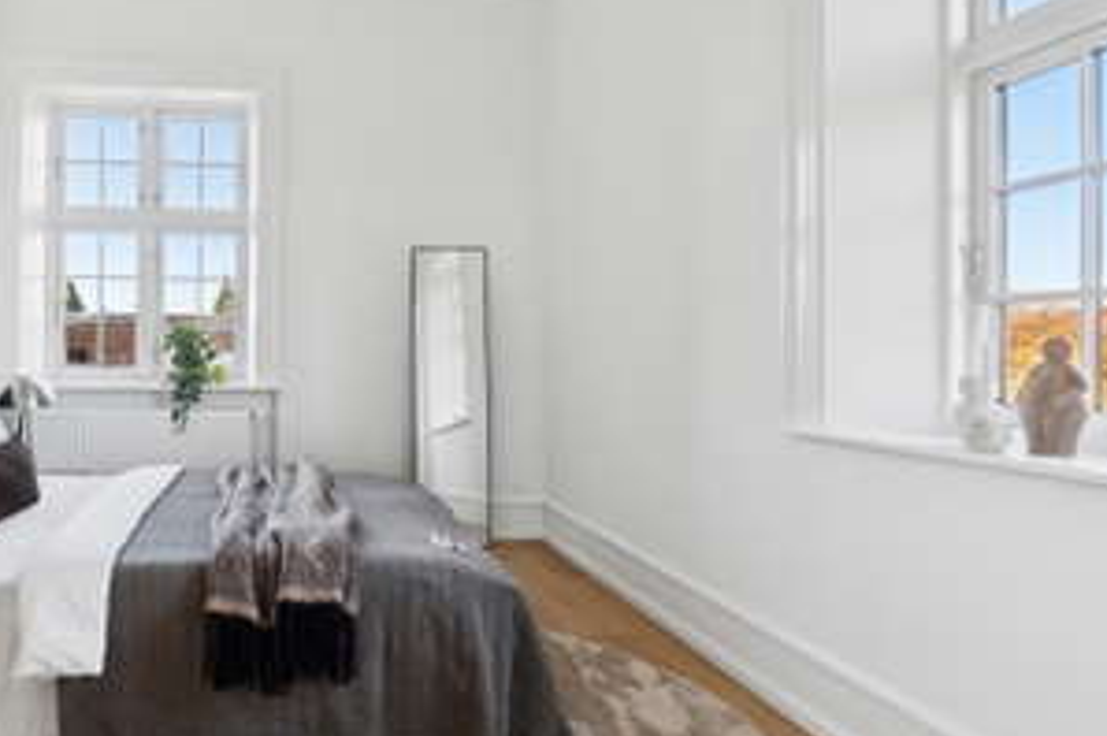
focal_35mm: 24
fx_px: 748
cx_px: 342
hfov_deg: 70.2
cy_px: 379
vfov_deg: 52.4
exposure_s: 1/20
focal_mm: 11.5
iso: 200
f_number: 8
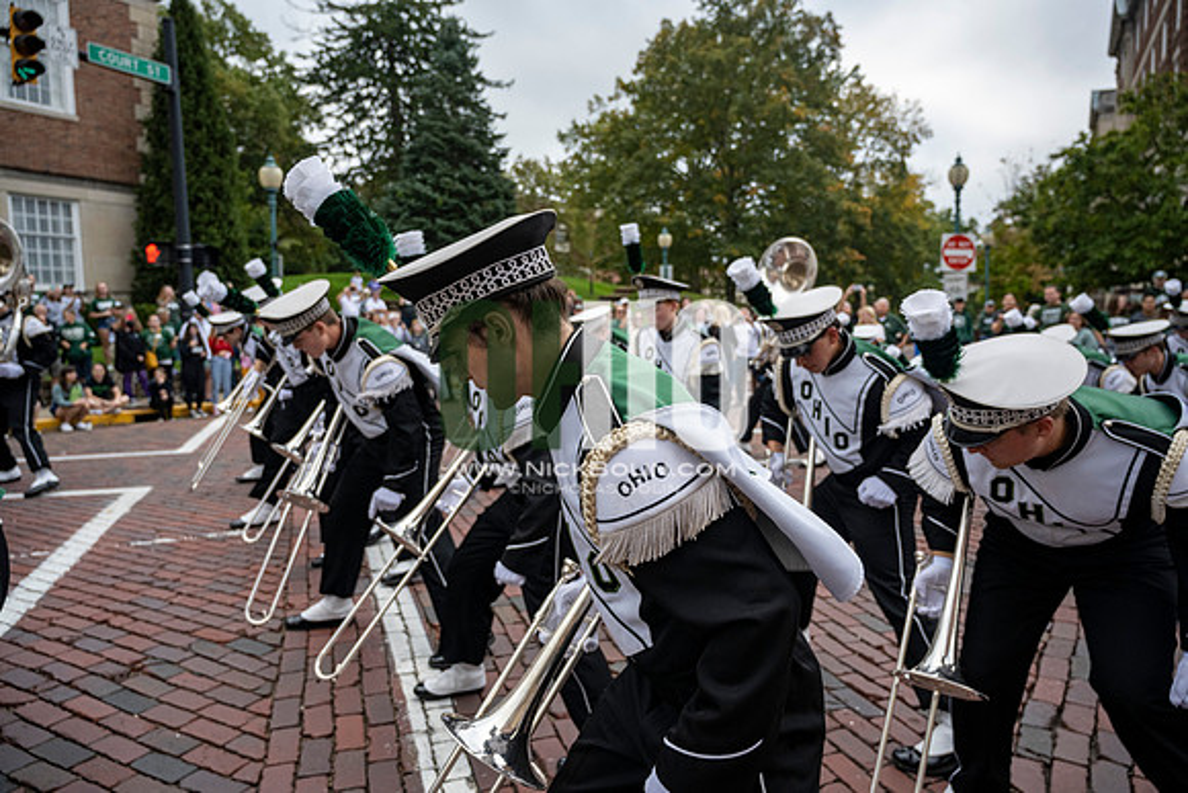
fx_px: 792
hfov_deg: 73.7
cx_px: 594
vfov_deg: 53.2
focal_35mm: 24
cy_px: 396
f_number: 4
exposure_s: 1/1600
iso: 500
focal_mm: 24
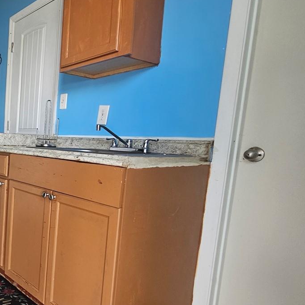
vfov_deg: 58.9
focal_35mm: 27
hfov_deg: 47.7
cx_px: -8
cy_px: 170
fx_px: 269
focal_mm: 2.2
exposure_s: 1/77
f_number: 2.2
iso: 125
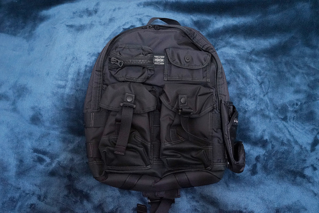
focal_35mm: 35
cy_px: 106
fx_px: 310
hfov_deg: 54.4
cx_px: 160
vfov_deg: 37.9
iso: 6400
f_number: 3.5
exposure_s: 1/80
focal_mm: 35
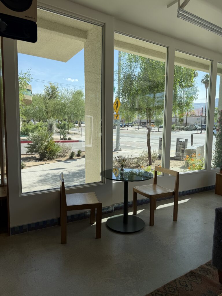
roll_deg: -1.1
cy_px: 148
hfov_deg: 56.8
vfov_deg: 71.6
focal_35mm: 24
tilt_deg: -5.6
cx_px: 111
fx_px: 205
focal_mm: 6.76
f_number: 1.78
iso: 80
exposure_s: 1/1618
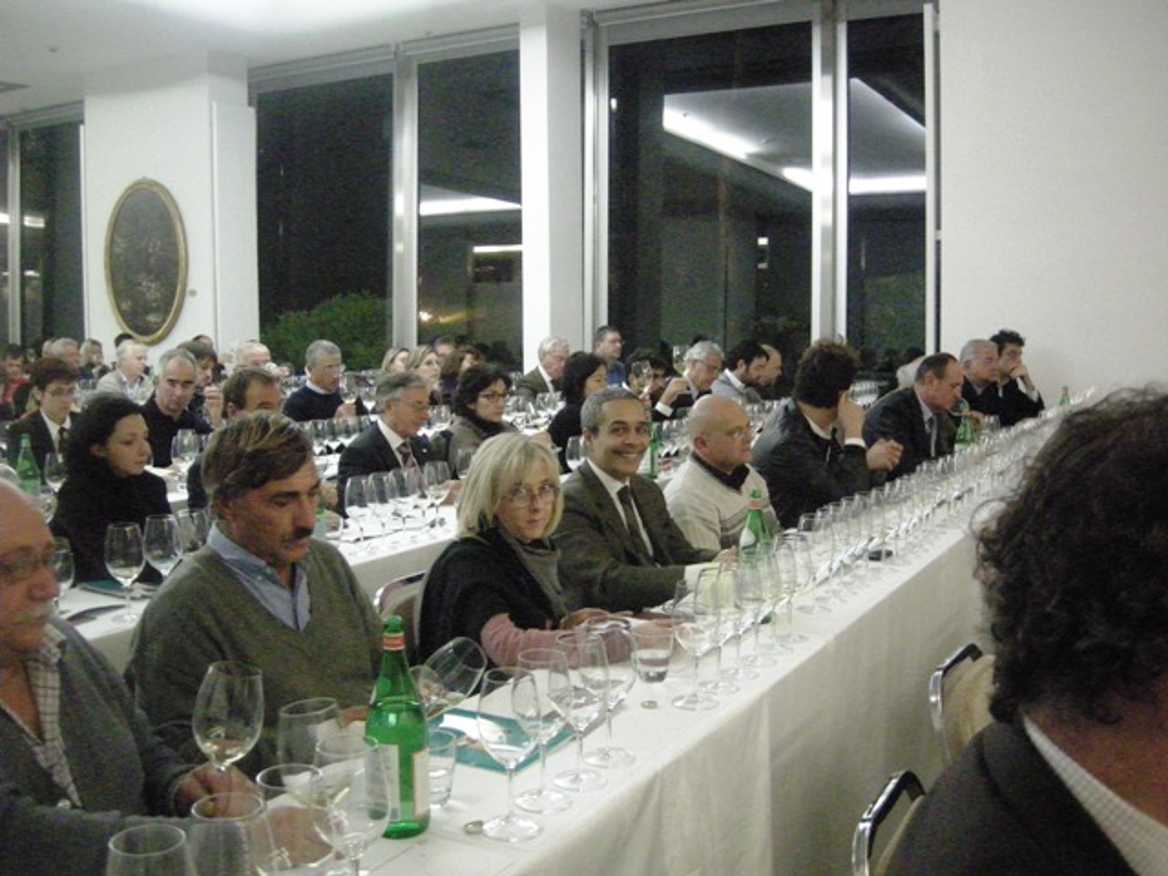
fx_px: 1215
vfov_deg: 39.7
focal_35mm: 36
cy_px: 438
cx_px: 584
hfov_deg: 51.4
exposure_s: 1/53.3
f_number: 2.7
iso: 1600
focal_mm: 7.5
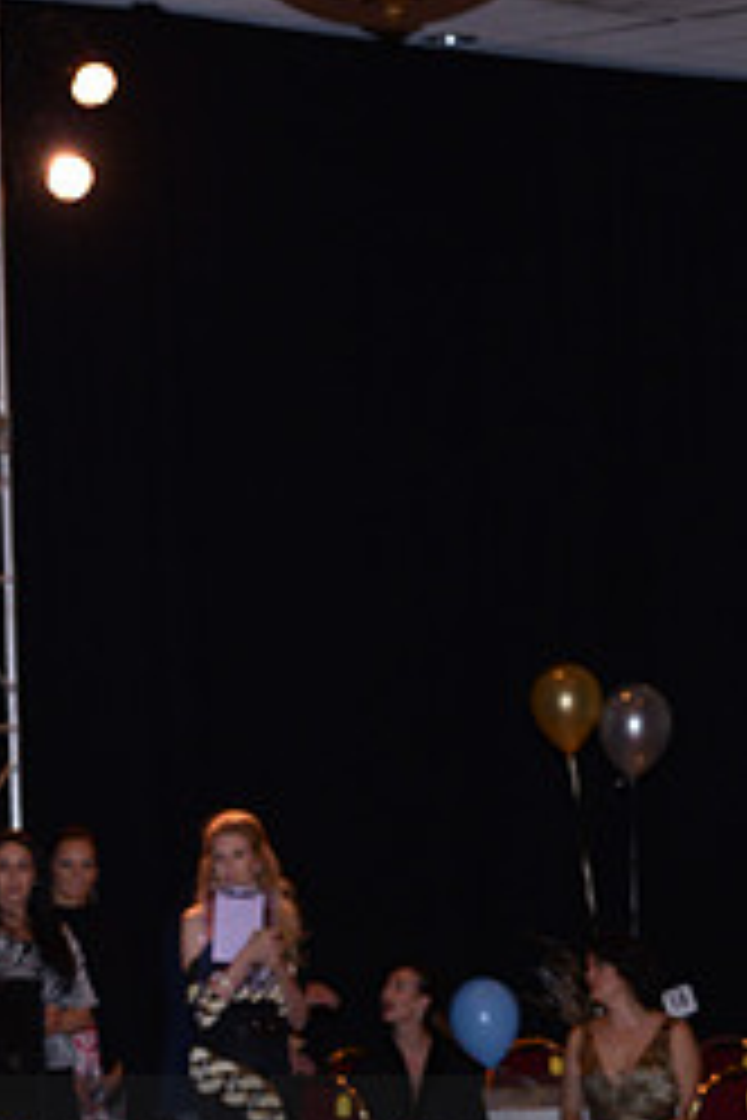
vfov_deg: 11.1
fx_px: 5664
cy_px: 1228
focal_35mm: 182
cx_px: 38
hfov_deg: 7.5
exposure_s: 1/200
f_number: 5
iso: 1600
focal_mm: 78
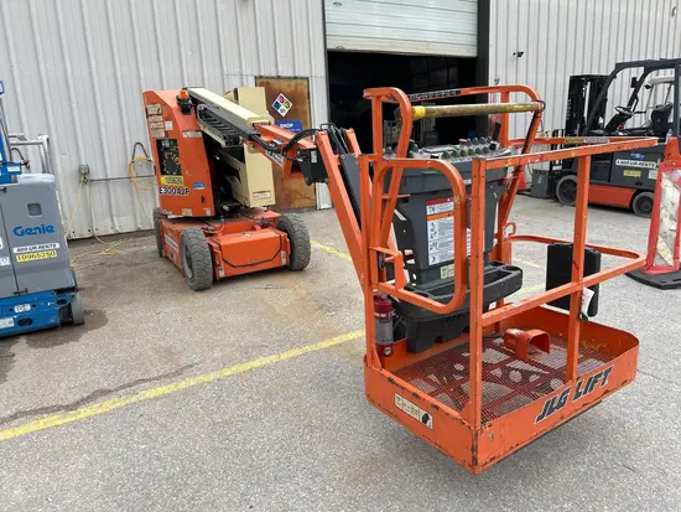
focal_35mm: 26
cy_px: 256
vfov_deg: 53.1
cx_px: 340
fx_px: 512
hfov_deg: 67.3
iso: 50
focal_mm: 5.7
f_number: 1.5
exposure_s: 1/1112
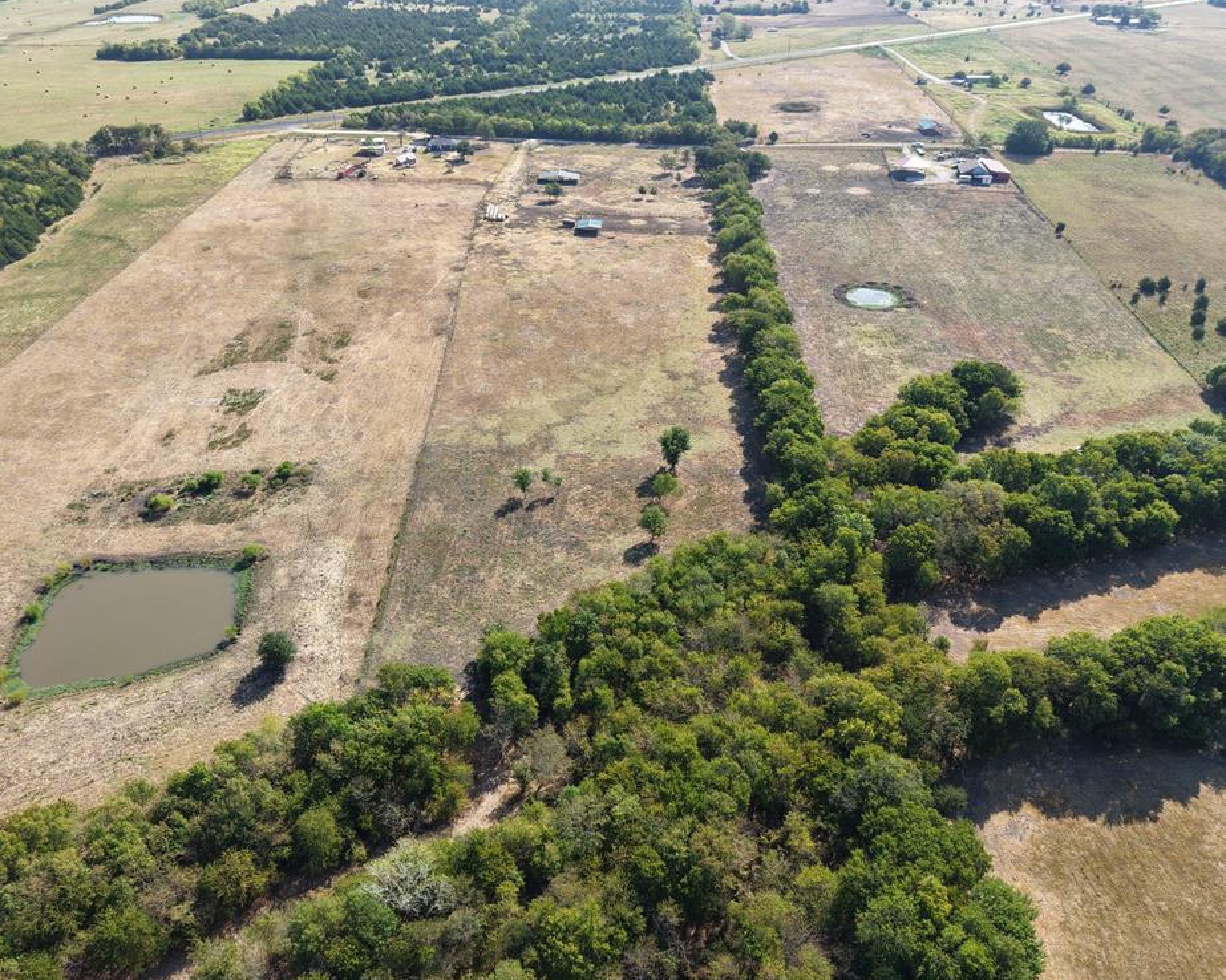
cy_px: 483
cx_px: 606
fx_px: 943
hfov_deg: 66.0
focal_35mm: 26
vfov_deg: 54.9
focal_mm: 8.67
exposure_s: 1/1250
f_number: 1.8
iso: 100
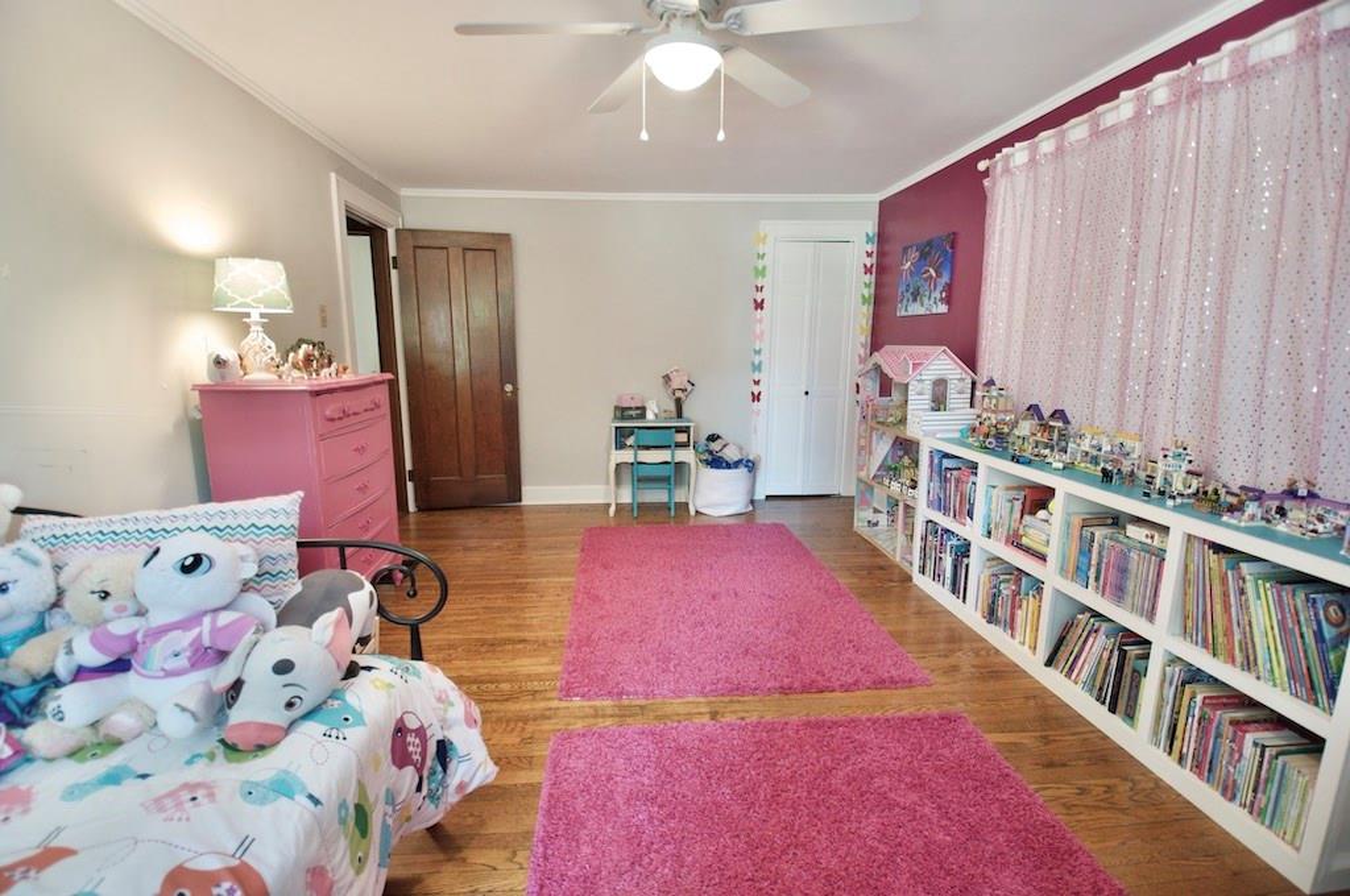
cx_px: 675
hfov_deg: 100.5
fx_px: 562
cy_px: 448
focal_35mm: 15
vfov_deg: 77.2
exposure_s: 1/4
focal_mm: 10
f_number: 3.5
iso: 100
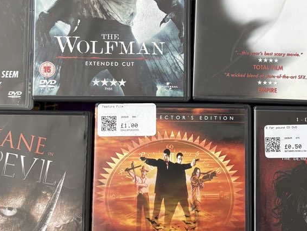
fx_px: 532
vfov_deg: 24.4
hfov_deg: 32.1
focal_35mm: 60
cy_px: 95
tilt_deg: -82.6
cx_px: 183
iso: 125
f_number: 1.6
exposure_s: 1/74
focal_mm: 5.96
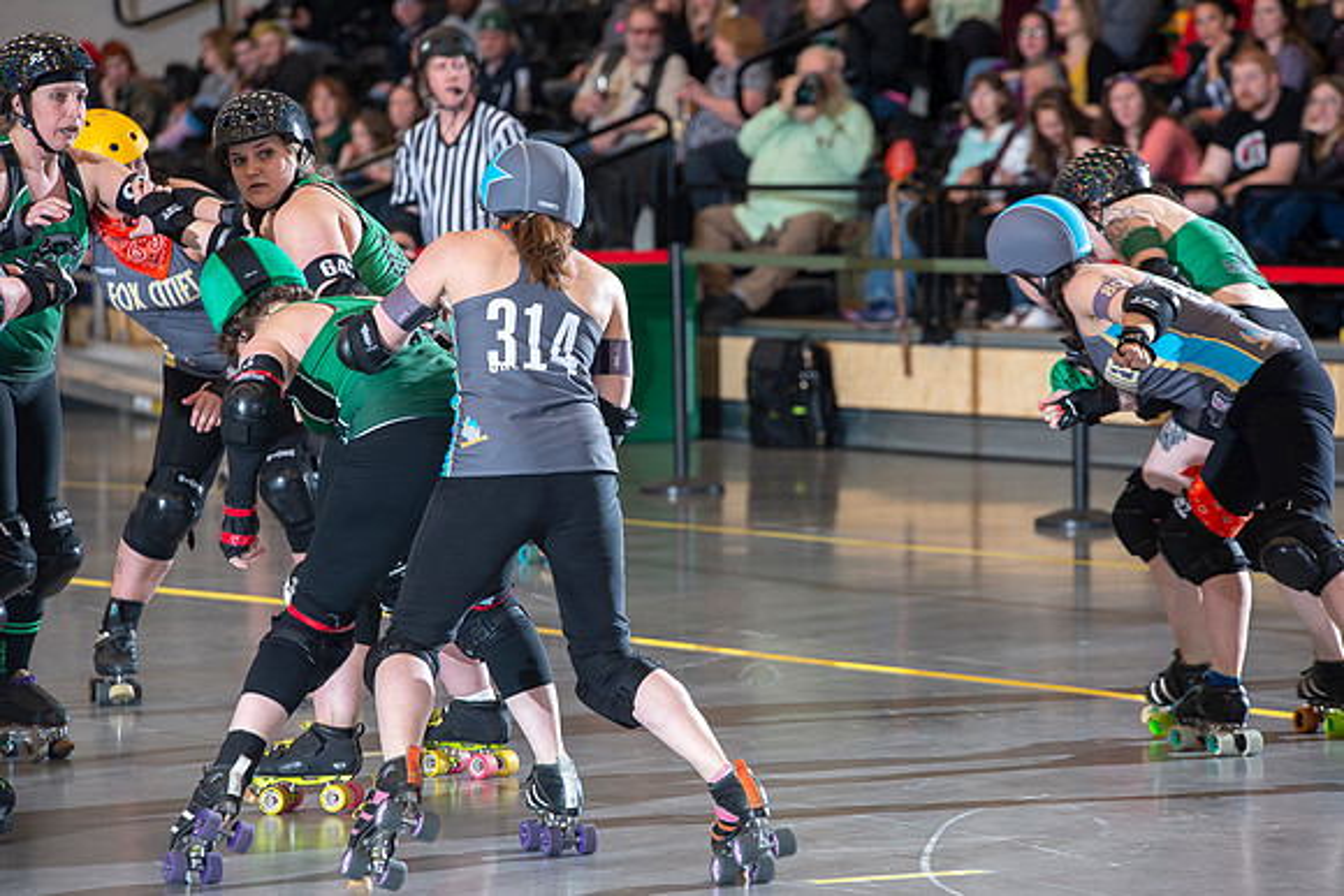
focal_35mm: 200
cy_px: 448
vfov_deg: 6.9
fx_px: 7468
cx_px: 672
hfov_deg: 10.3
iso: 640
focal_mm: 200
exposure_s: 1/160
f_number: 5.6
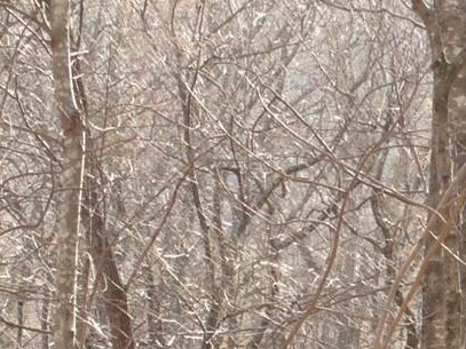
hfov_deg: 10.6
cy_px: 595
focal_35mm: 176
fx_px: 2369
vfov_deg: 8.2
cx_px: 822
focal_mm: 7.4
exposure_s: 1/100
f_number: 3.6
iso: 100
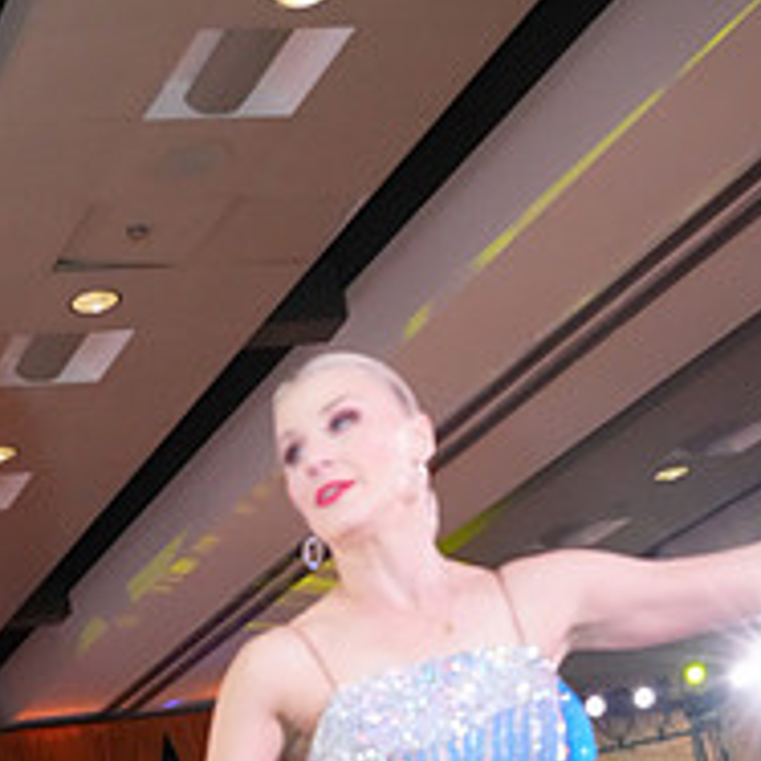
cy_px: 1172
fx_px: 1965
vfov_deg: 19.0
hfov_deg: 21.5
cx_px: 96
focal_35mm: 79
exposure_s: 1/250
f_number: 7.1
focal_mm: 30
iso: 8000
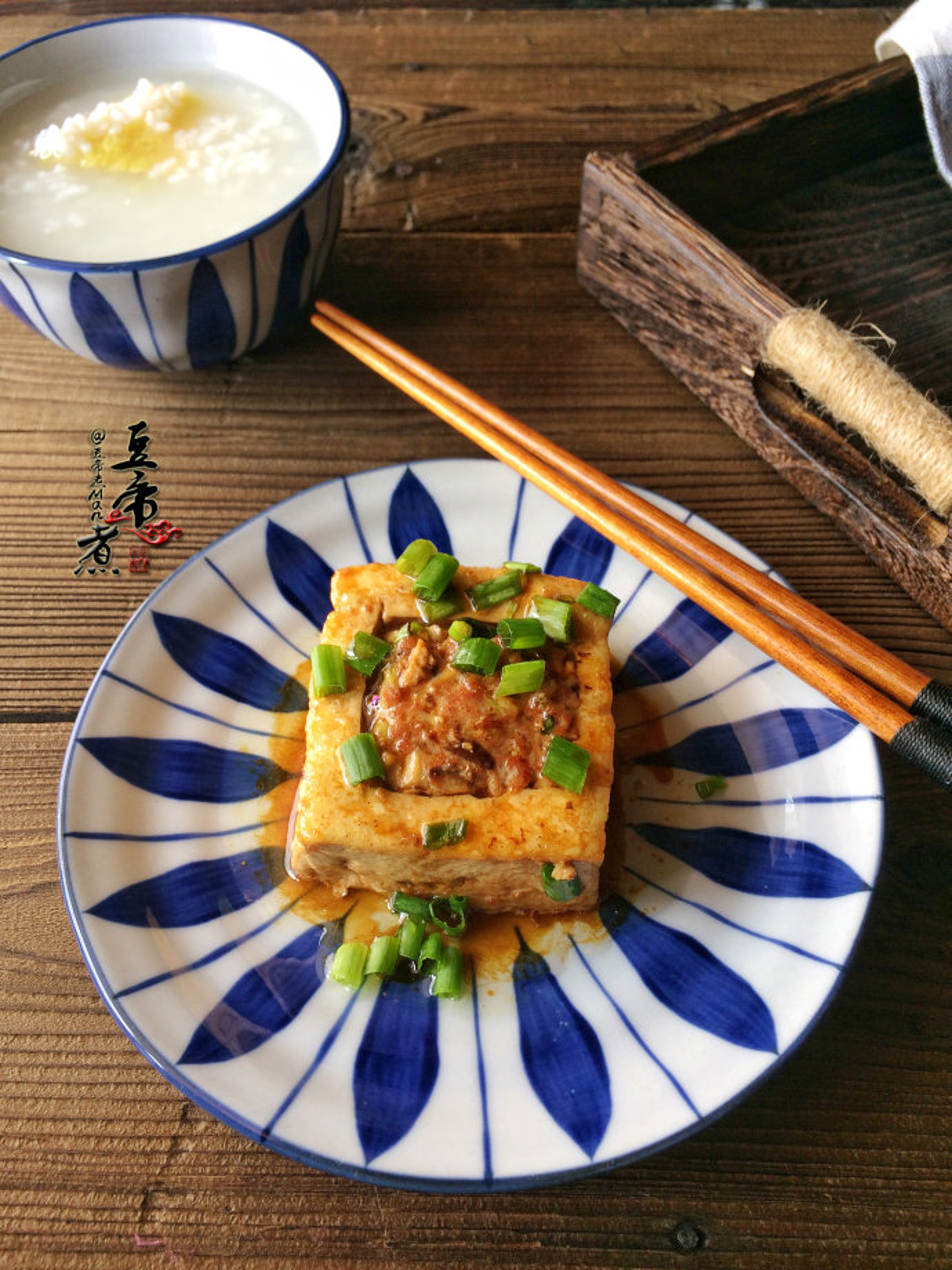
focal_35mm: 29
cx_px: 476
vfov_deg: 61.7
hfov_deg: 48.2
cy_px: 635
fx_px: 1063
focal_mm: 4.15
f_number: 2.2
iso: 40
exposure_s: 1/50
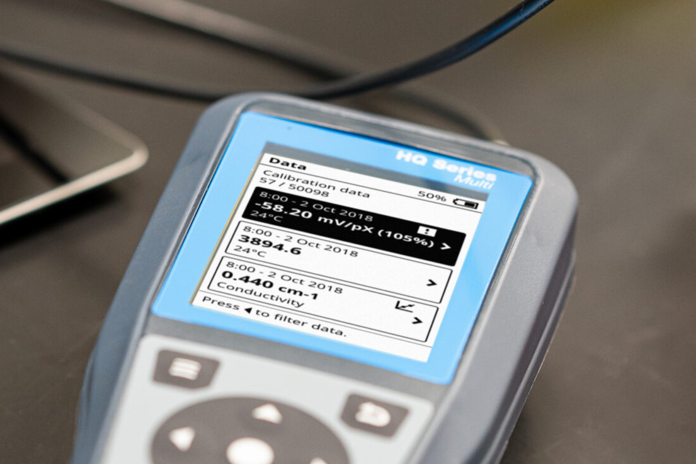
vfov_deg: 7.0
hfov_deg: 10.4
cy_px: 388
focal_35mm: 197
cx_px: 354
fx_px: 3809
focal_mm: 85
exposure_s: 1/60
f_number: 2.2
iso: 1600
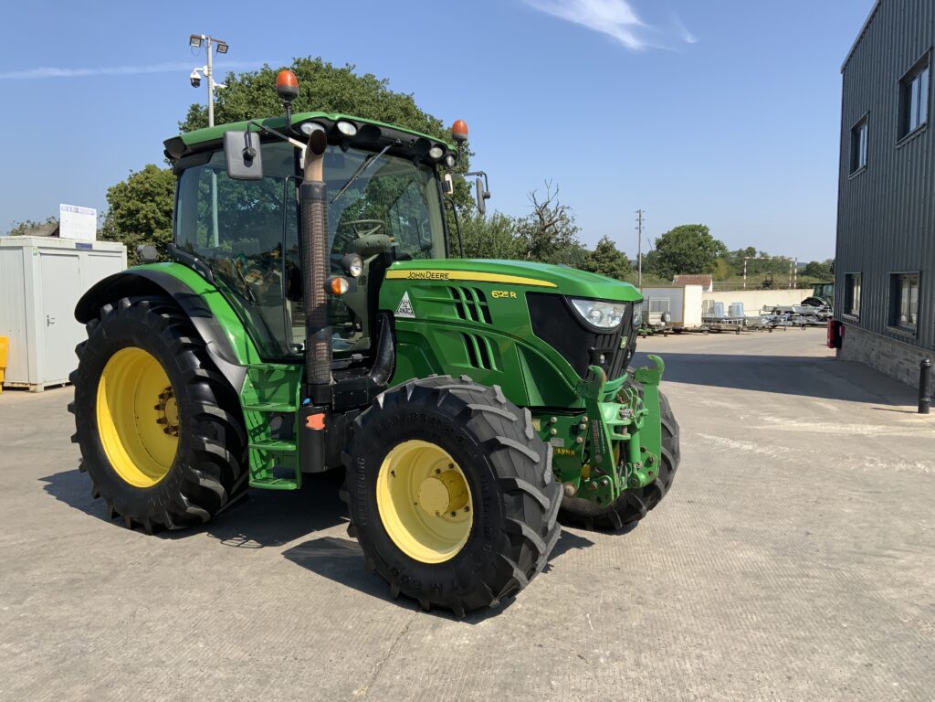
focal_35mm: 29
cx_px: 468
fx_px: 783
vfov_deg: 48.2
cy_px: 351
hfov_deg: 61.7
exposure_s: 1/1534
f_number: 1.8
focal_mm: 3
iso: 16
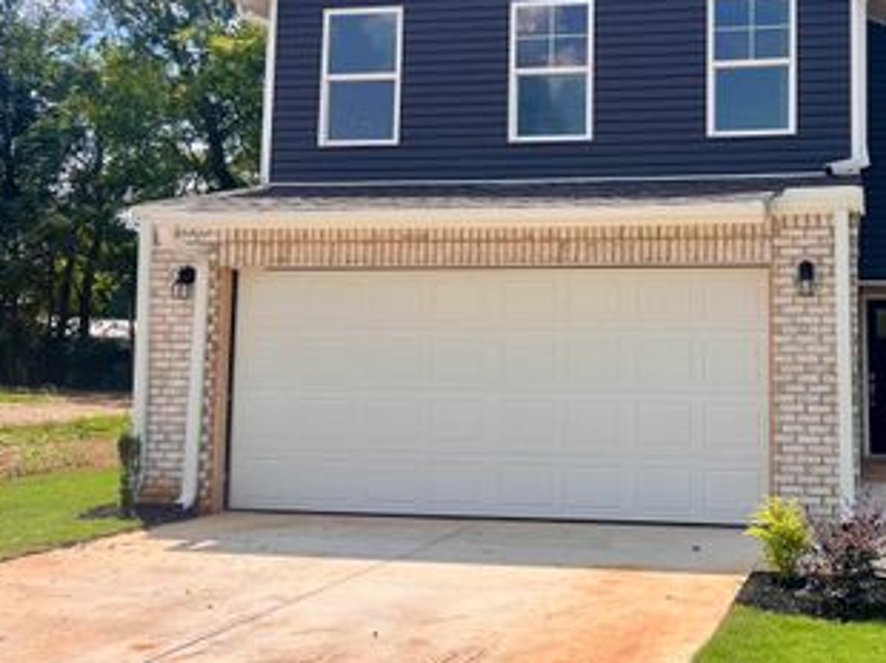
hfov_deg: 43.3
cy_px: 253
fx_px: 1074
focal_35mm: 42
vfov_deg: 34.1
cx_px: 672
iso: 50
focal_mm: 5.7
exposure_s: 1/4831
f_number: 1.5
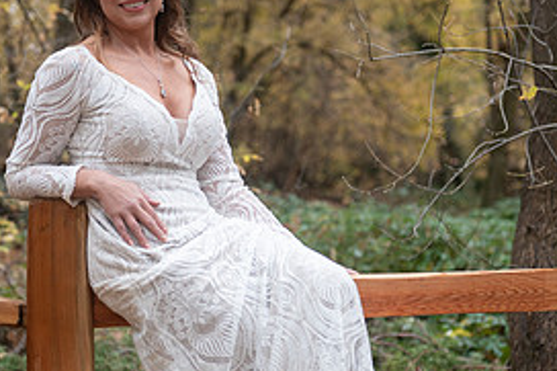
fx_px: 1484
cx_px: 267
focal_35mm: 96
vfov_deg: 14.2
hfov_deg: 21.3
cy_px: 207
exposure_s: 1/250
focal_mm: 58
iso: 640
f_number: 2.8
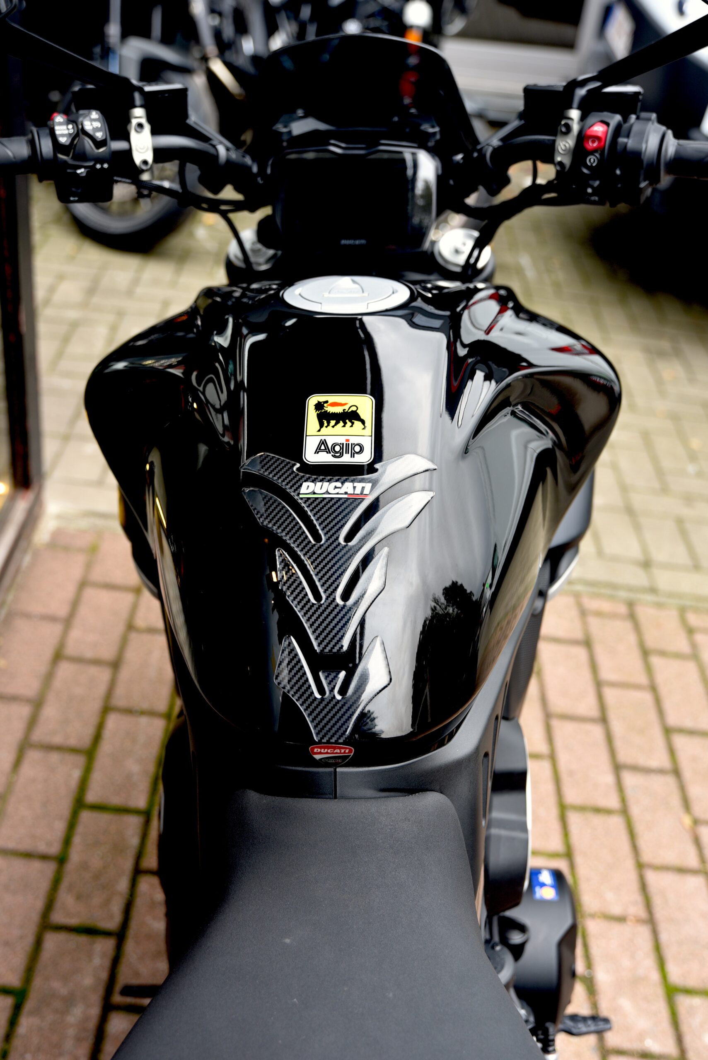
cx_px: 354
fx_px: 1297
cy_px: 530
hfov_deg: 30.5
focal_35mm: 44
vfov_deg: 44.5
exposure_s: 1/60
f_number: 4
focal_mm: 44
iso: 200
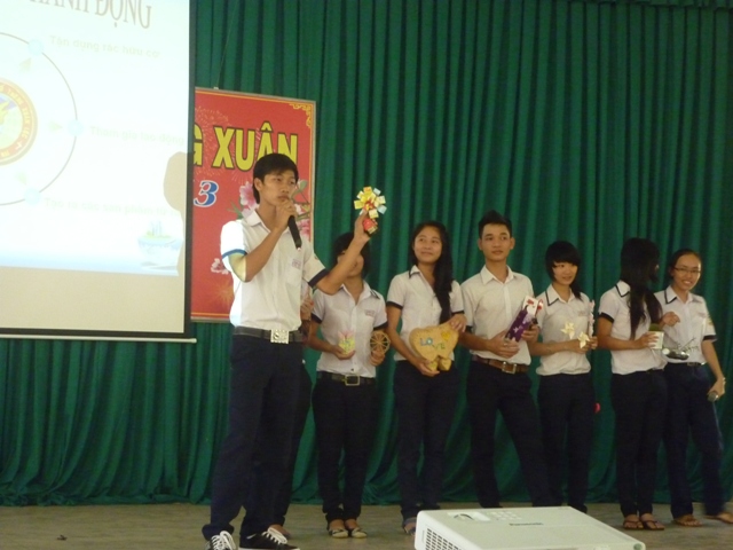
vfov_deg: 24.4
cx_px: 366
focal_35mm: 60
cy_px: 275
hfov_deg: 32.2
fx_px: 1271
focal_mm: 9.9
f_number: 3.6
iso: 800
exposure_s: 1/40
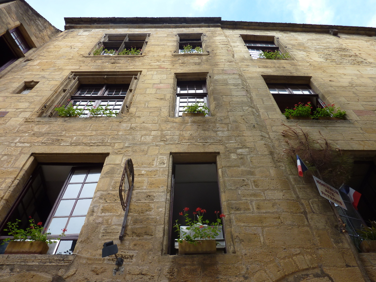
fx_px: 272
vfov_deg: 54.9
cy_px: 141
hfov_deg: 69.4
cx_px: 188
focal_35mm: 25
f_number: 4
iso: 80
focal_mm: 4.1
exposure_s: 1/160
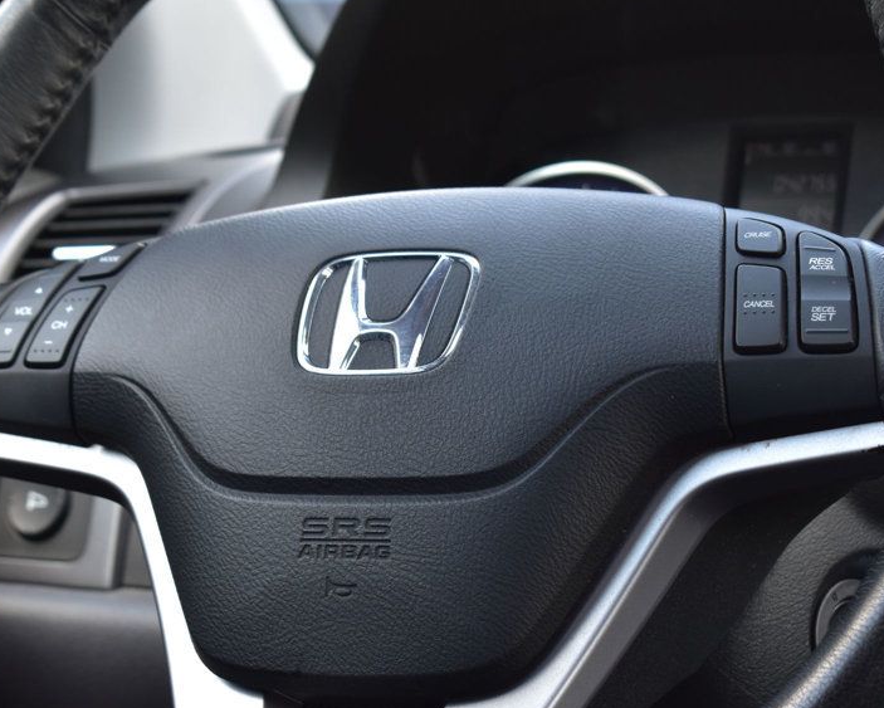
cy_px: 399
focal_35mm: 113
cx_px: 465
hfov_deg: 17.0
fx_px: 2949
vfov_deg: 13.7
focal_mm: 55
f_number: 8
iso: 400
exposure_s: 1/50
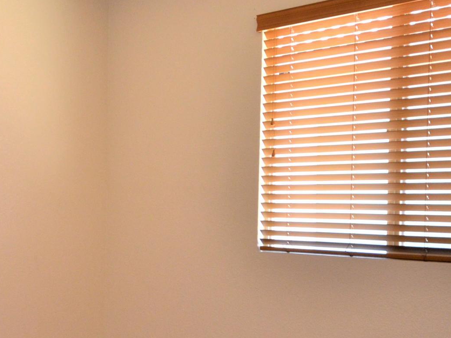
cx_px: 8
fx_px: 651
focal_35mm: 50
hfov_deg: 34.9
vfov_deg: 29.0
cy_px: 201
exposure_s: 1/60
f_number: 4.5
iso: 800
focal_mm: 12
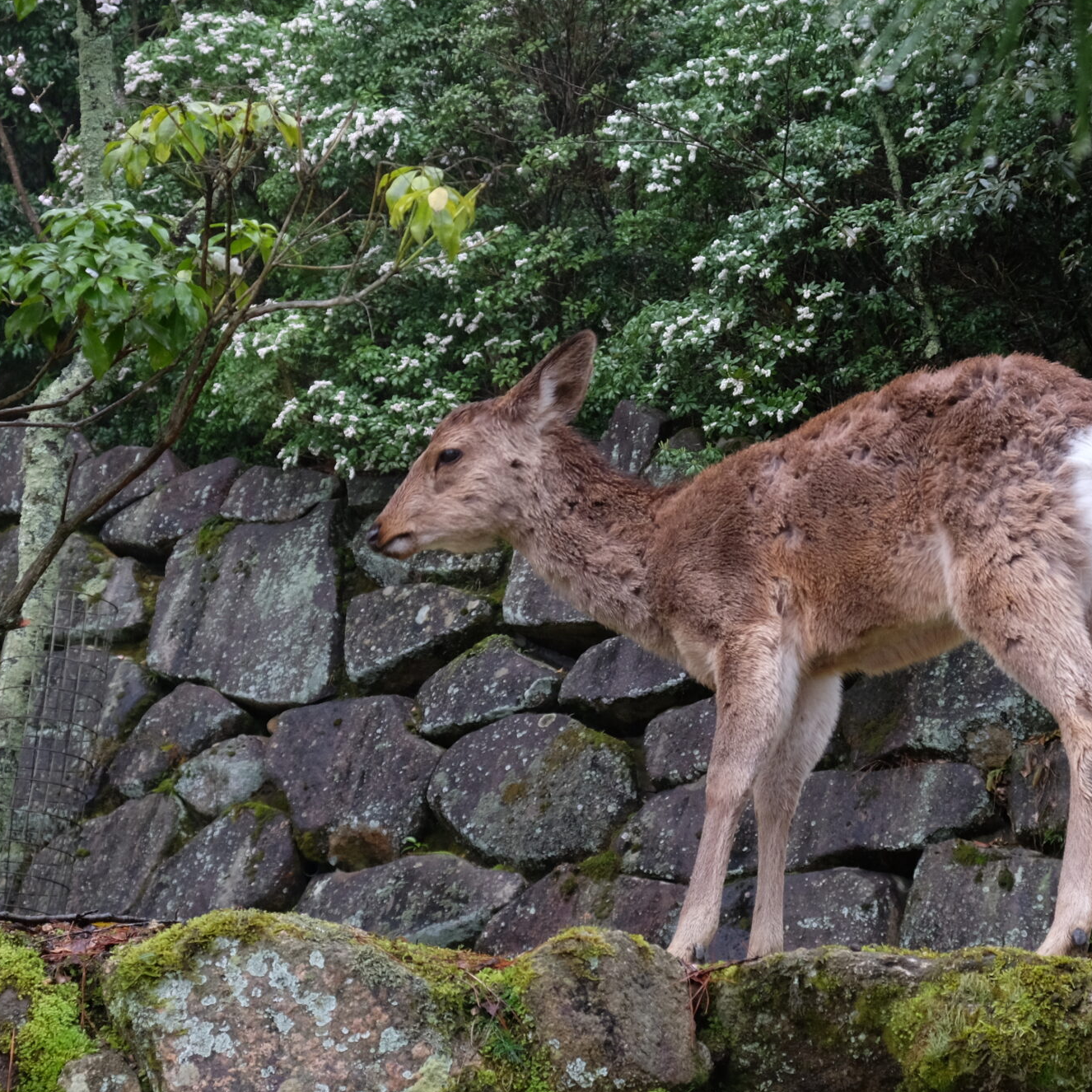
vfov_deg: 16.6
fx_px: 3747
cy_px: 447
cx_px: 729
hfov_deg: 16.5
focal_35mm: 105
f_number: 7.1
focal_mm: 42.5
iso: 800
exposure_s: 1/250
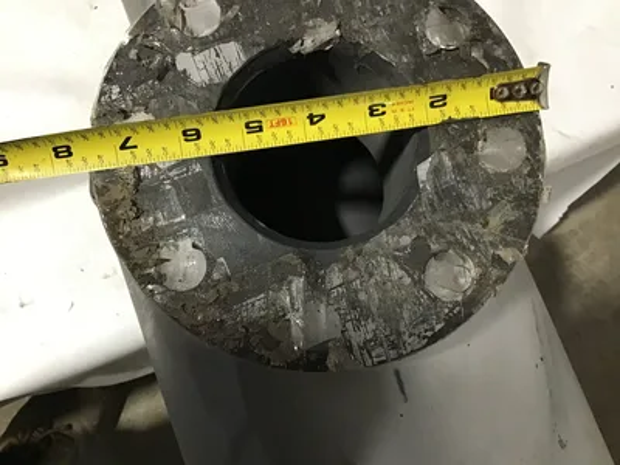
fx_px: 555
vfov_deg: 45.4
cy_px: 232
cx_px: 310
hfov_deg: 58.4
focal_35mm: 31
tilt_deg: -79.1
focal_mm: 3.3
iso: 200
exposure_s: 1/24
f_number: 2.4
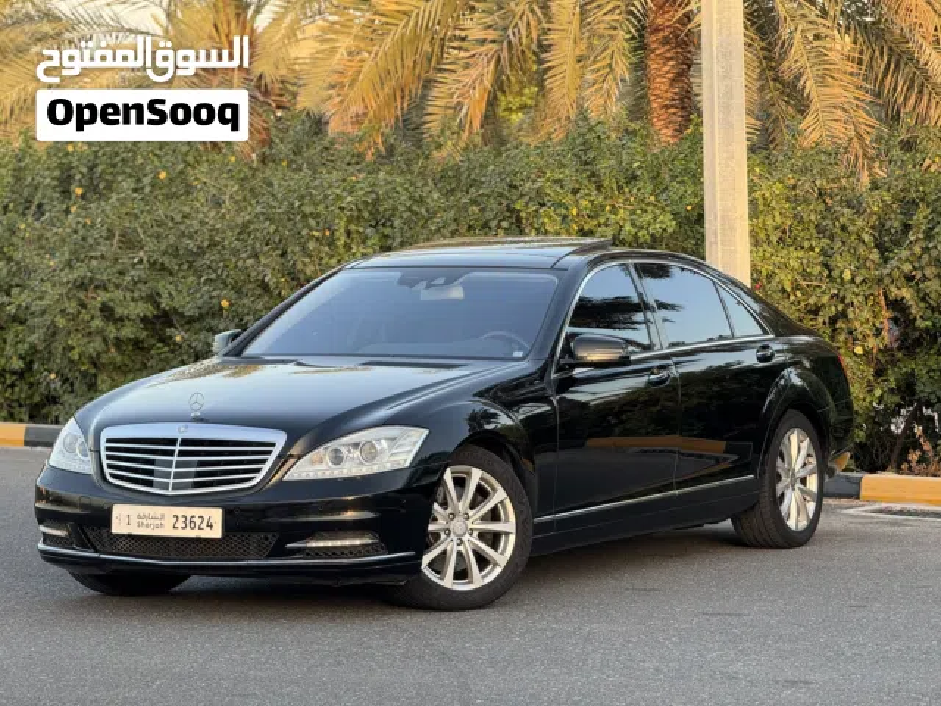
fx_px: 3262
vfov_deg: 12.3
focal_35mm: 120
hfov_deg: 16.4
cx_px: 470
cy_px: 353
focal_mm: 15.66
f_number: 2.8
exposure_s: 1/99
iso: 64
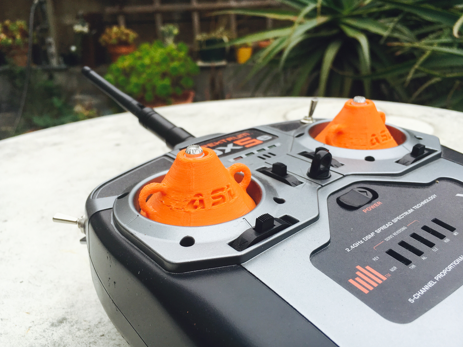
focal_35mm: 32
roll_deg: +1.8
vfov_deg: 44.2
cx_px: 238
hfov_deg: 56.8
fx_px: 428
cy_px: 177
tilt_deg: -20.6
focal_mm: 4.15
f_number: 2.2
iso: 25
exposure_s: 1/712
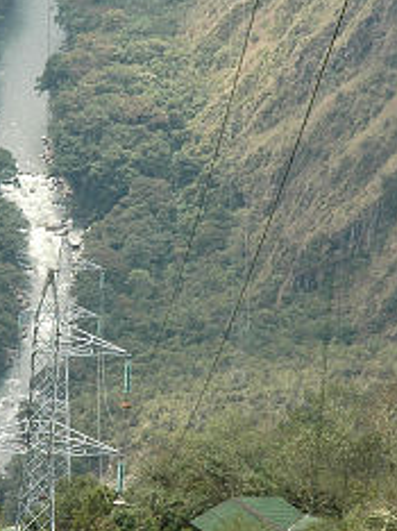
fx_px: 4627
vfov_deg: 6.6
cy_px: 259
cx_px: 60
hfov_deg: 4.9
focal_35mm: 302
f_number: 7.1
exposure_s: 1/200
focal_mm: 70
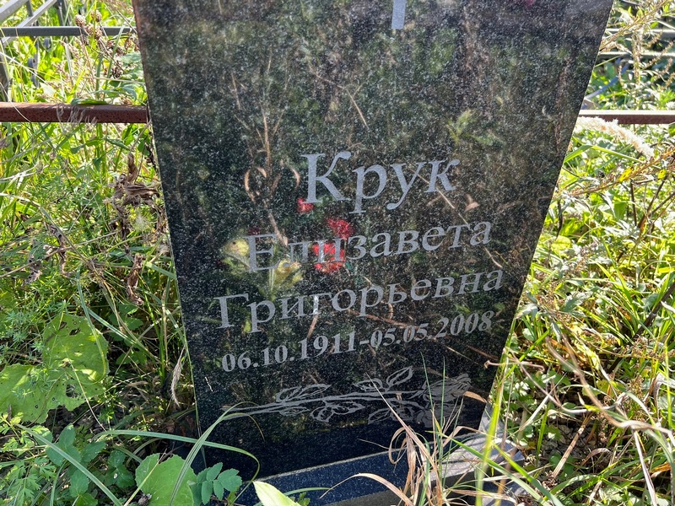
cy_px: 253
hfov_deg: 67.3
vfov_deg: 53.1
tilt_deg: -36.6
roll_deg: -2.6
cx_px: 338
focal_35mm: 26
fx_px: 507
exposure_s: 1/242
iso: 40
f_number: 1.5
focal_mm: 5.7
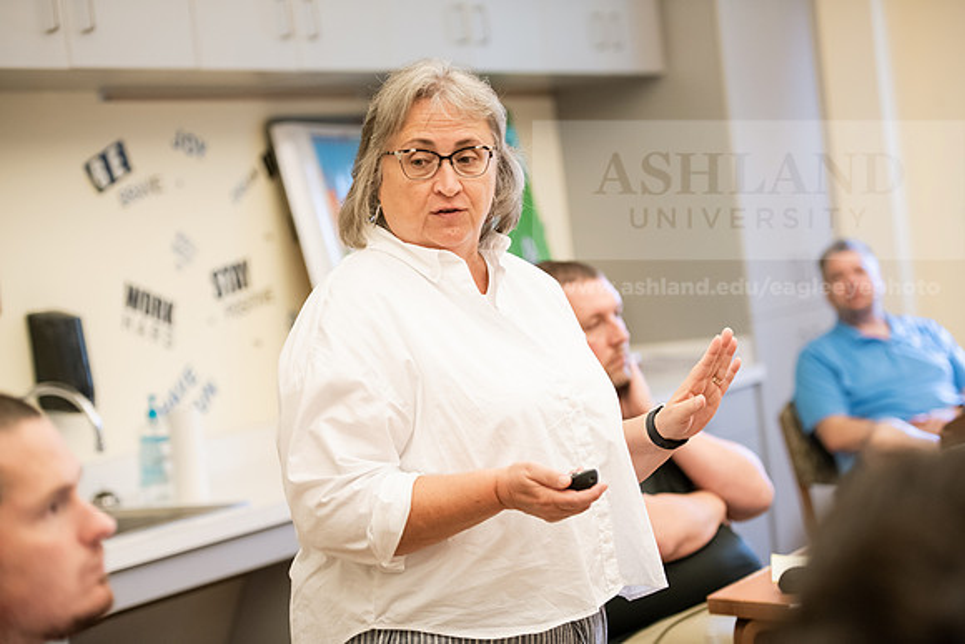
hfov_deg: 22.1
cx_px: 482
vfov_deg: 14.9
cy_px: 322
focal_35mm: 92
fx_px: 2467
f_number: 2.8
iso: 2000
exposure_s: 1/200
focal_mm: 92
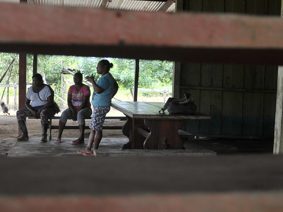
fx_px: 531
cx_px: 132
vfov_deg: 22.6
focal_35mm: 65
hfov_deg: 29.8
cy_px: 116
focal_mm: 31
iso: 640
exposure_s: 1/1000
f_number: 3.5
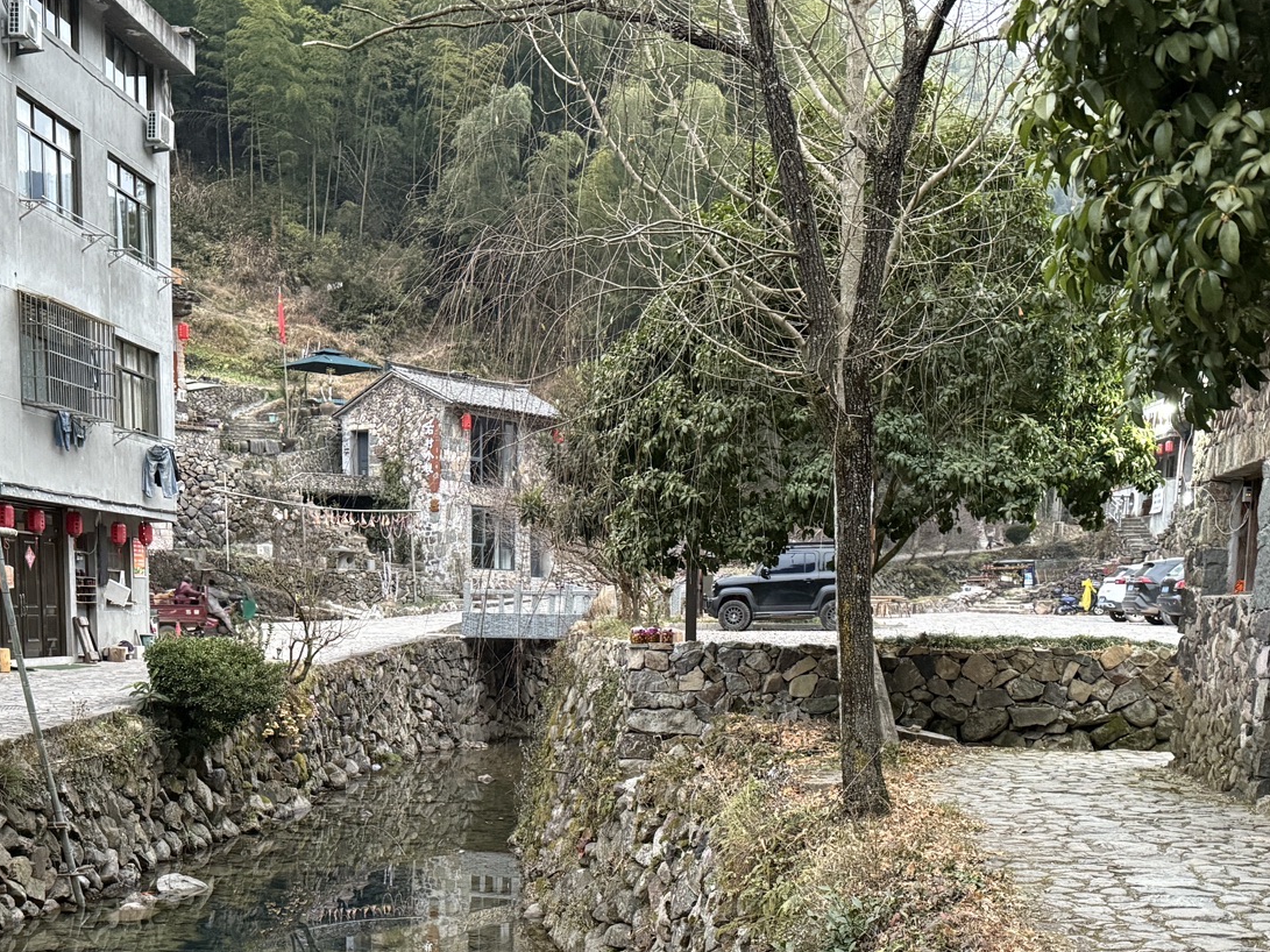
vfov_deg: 31.6
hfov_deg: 42.9
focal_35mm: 44
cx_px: 579
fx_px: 1614
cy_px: 825
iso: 640
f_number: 1.78
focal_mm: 6.76
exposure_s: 1/60
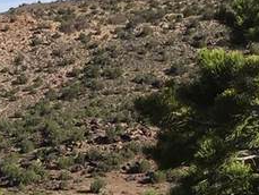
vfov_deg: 8.8
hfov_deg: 11.0
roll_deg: +2.4
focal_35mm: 162
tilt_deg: -12.0
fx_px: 1213
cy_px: 340
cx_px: -282
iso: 32
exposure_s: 1/1980
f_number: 2.2
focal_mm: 4.15
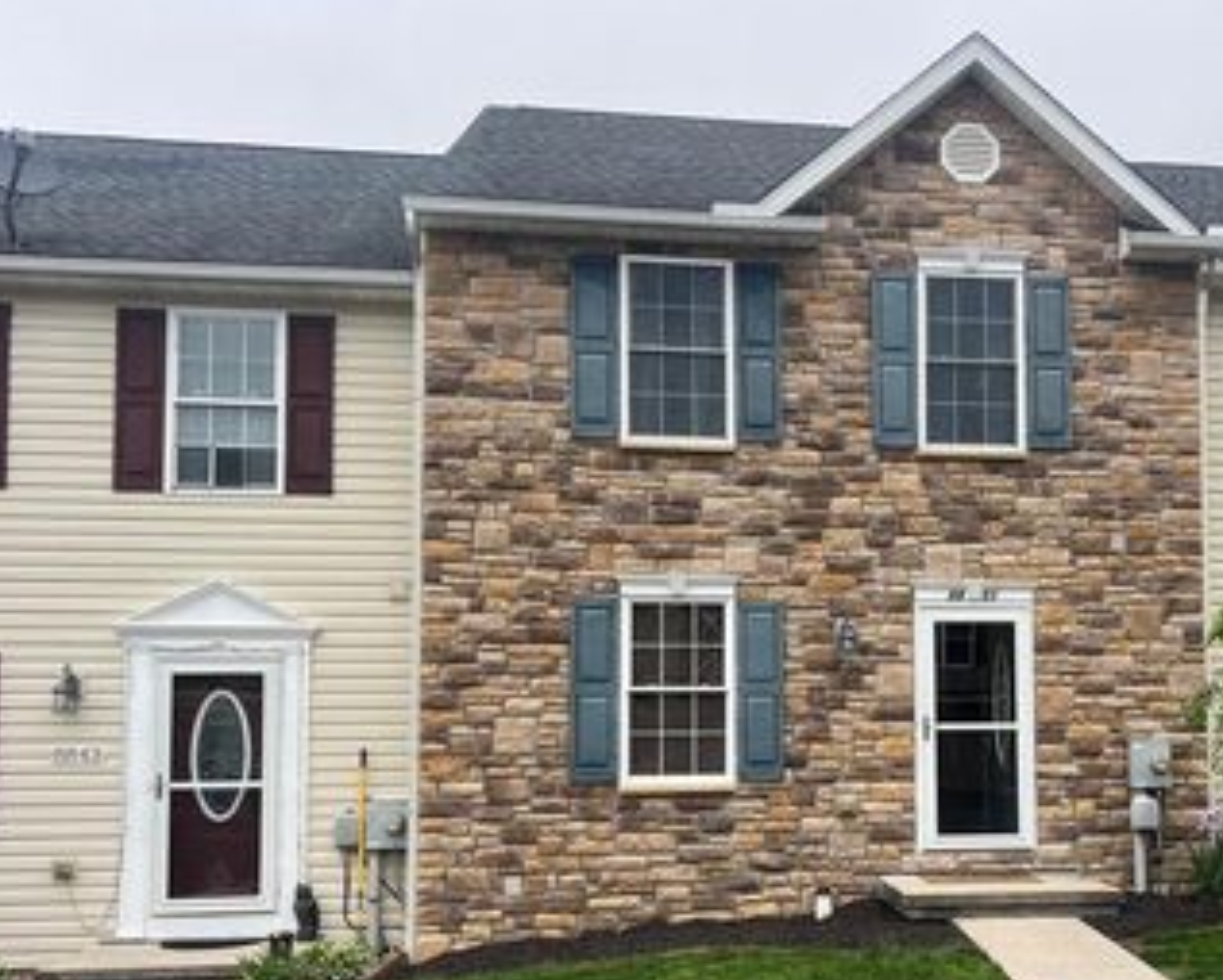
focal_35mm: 40
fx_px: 1449
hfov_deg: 44.8
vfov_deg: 37.0
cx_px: 860
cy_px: 646
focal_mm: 5.7
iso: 50
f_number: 1.5
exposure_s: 1/502
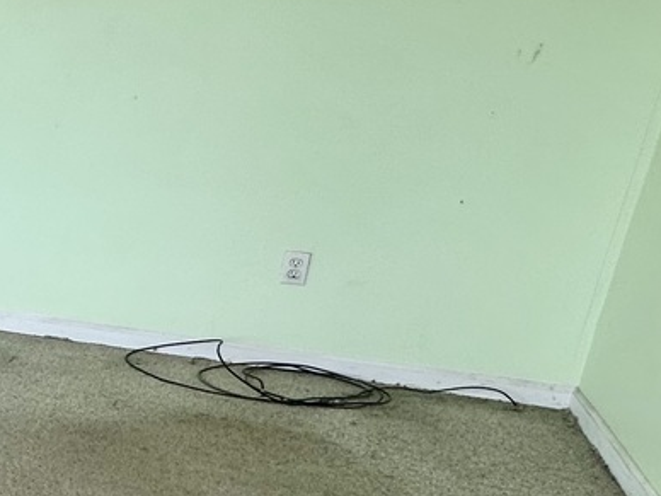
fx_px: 993
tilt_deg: -17.5
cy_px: 329
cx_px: -441
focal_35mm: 52
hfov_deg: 24.0
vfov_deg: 27.9
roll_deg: +2.3
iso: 50
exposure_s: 1/99
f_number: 2.2
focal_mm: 2.22
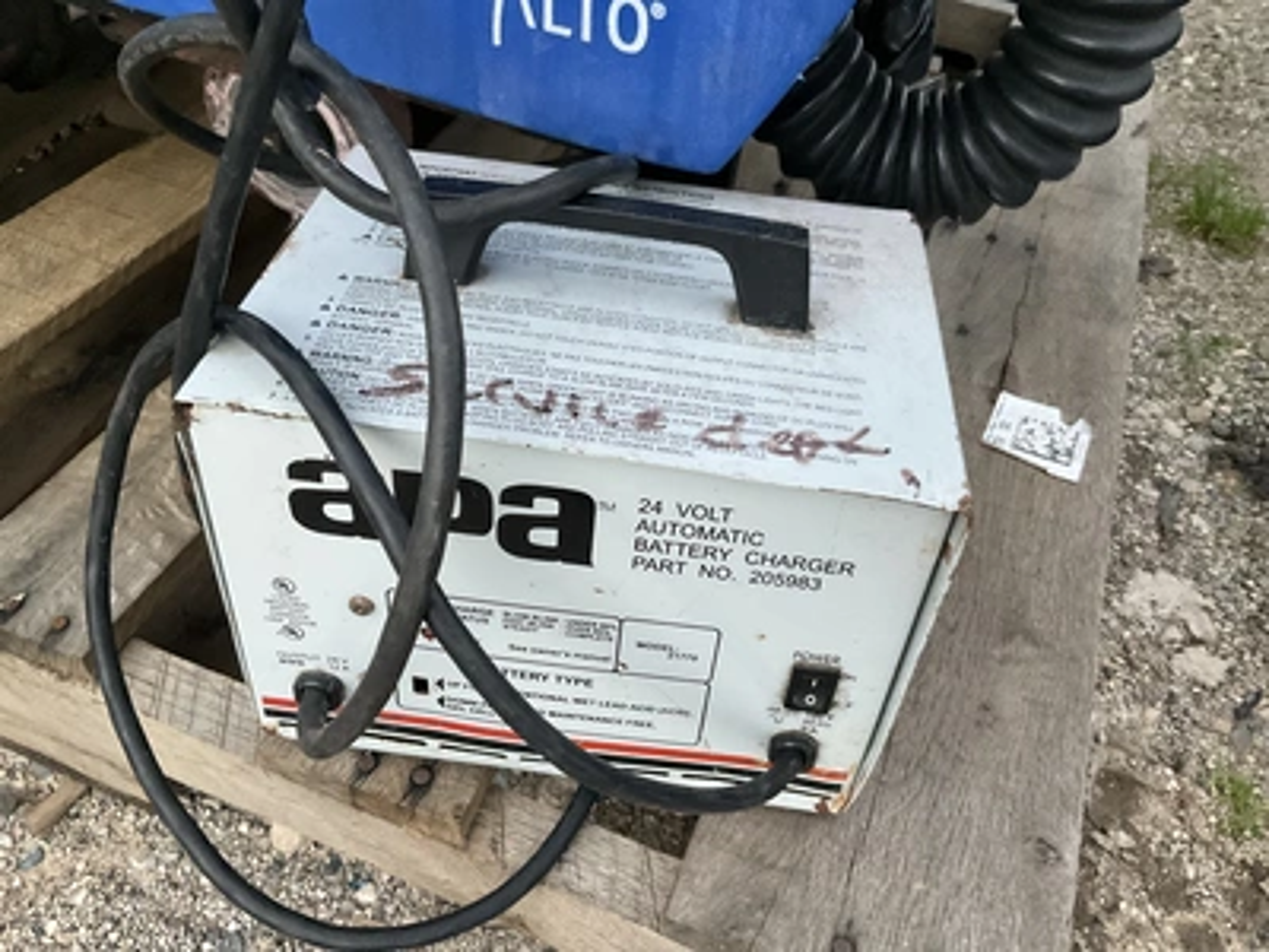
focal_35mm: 29
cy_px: 476
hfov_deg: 61.7
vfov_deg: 48.2
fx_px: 1063
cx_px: 634
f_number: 1.8
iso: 250
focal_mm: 3
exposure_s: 1/60
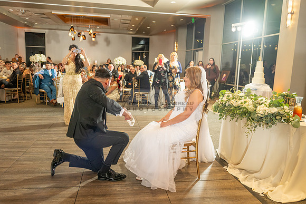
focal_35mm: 28
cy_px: 102
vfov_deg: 46.4
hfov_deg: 65.5
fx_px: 238
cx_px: 153
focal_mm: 28
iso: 800
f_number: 3.5
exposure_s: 1/160
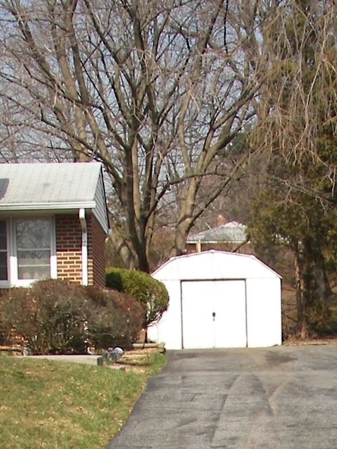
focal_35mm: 114
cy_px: 637
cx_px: 277
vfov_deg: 16.1
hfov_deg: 12.9
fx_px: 1480
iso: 50
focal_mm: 6
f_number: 4
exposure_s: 1/500
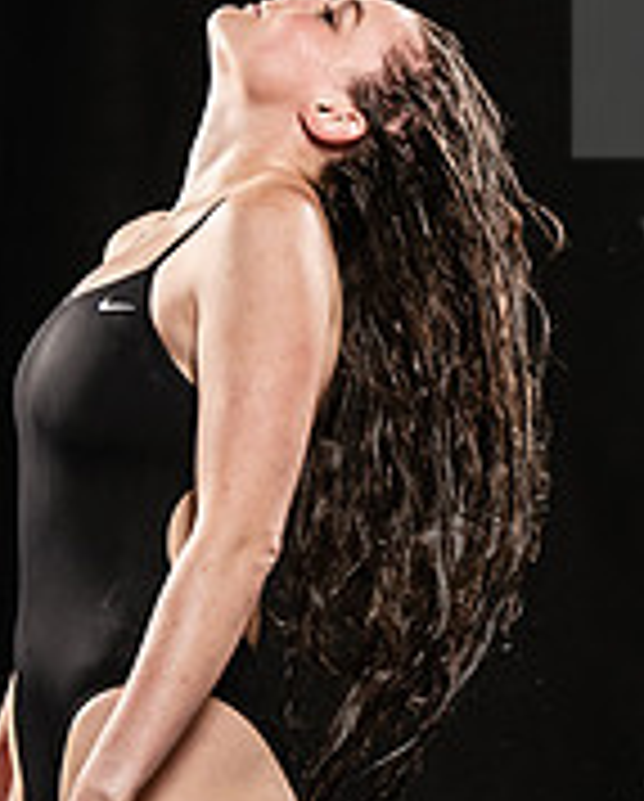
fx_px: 8127
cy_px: 326
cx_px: 437
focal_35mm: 342
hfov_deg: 4.5
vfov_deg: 5.6
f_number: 6.3
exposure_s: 1/200
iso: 500
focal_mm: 112
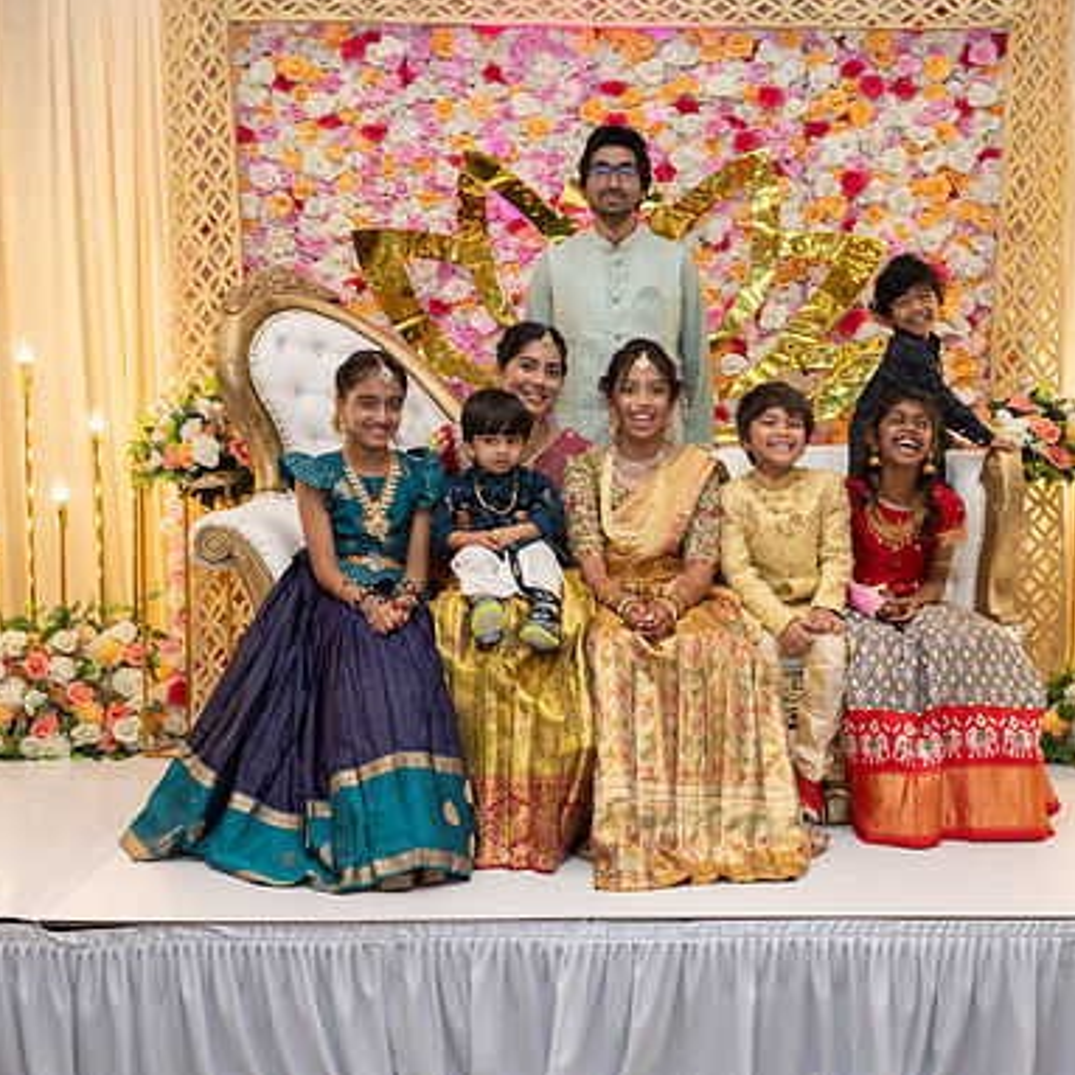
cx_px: 570
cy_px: 538
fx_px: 1722
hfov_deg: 34.7
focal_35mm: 49
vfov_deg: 34.7
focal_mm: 37
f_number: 4.5
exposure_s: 1/160
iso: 1600
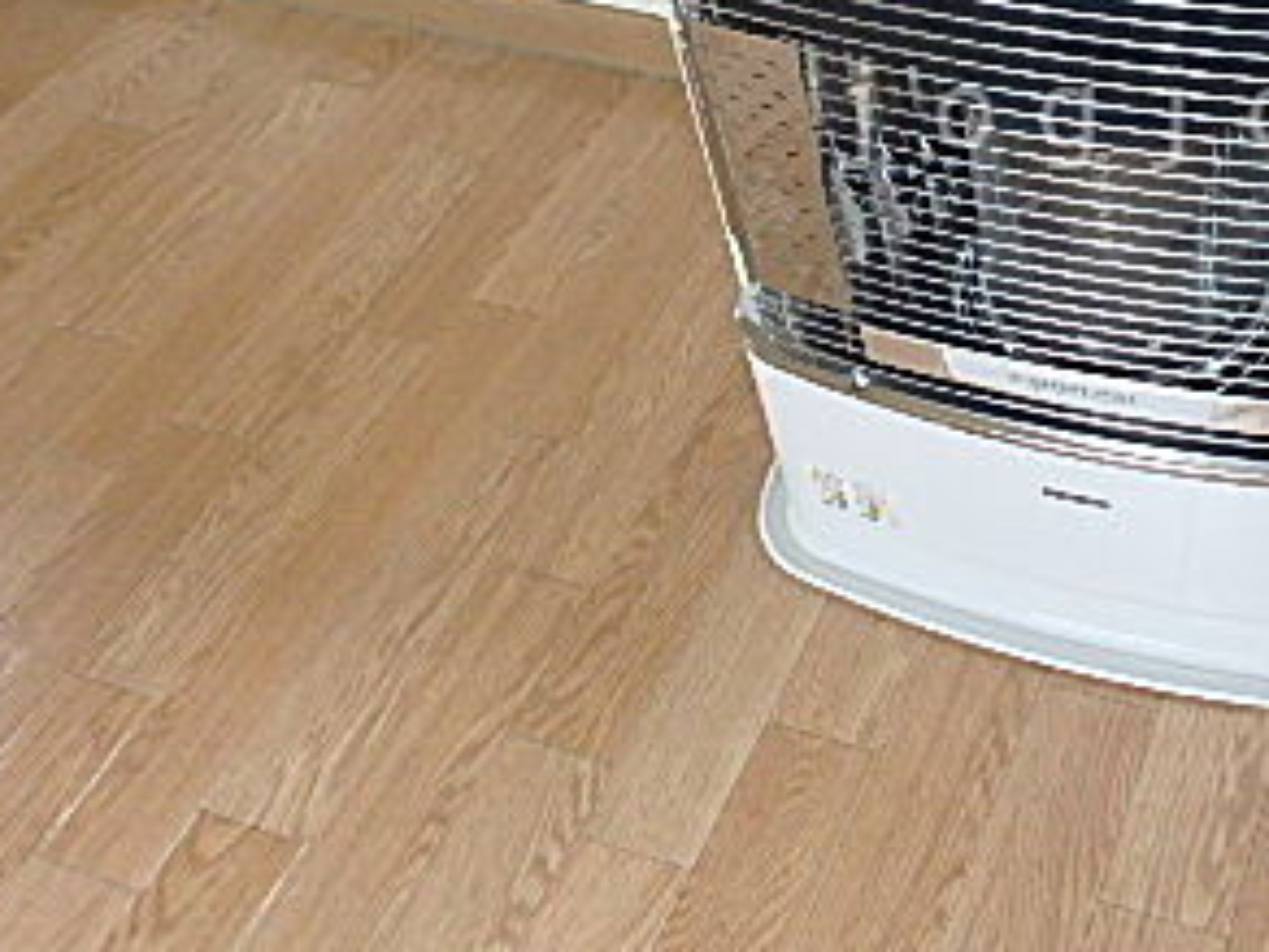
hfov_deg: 38.5
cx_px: 1134
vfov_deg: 30.3
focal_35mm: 46
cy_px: 117
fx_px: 1686
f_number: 3.5
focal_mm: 3.7
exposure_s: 1/30
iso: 320
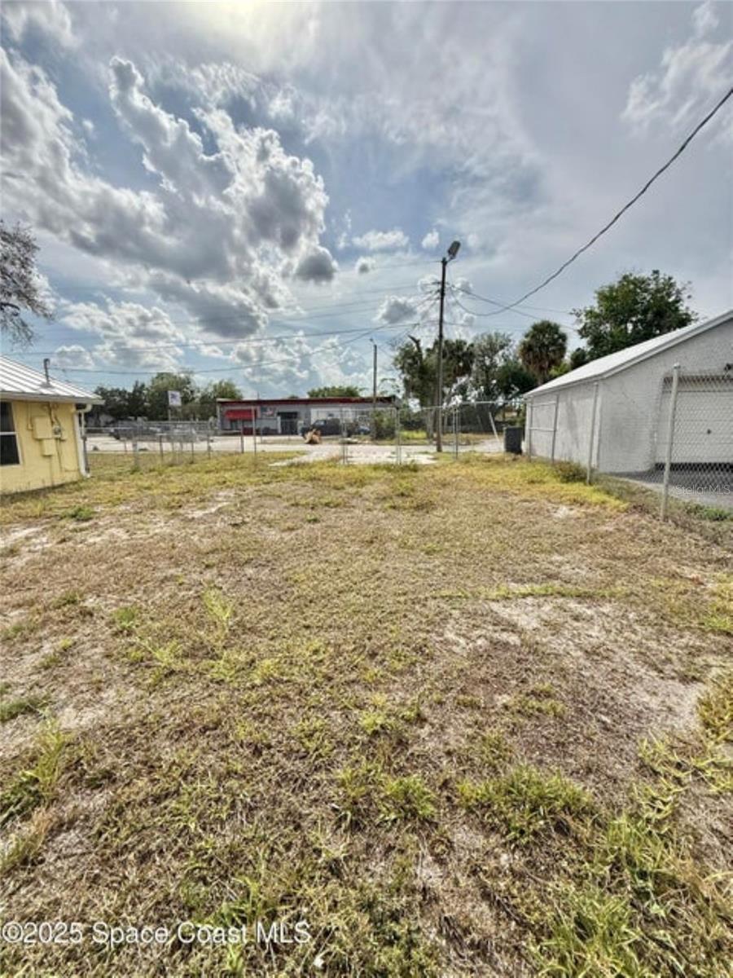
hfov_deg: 85.7
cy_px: 489
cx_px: 366
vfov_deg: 102.1
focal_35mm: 14
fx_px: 395
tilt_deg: -7.1
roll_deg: +0.4
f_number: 2.2
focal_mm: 2.22
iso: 50
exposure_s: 1/3891
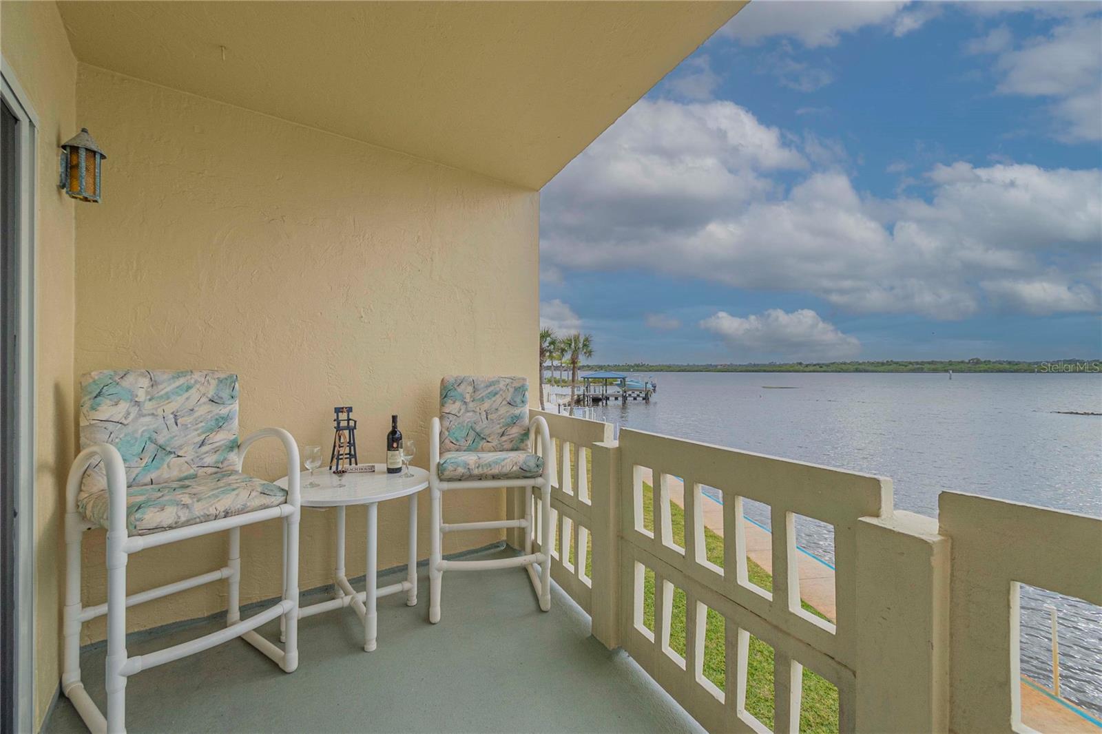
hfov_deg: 100.4
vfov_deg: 77.3
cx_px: 551
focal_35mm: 15
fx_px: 459
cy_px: 367
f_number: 6.3
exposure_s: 1/320
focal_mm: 10
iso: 100
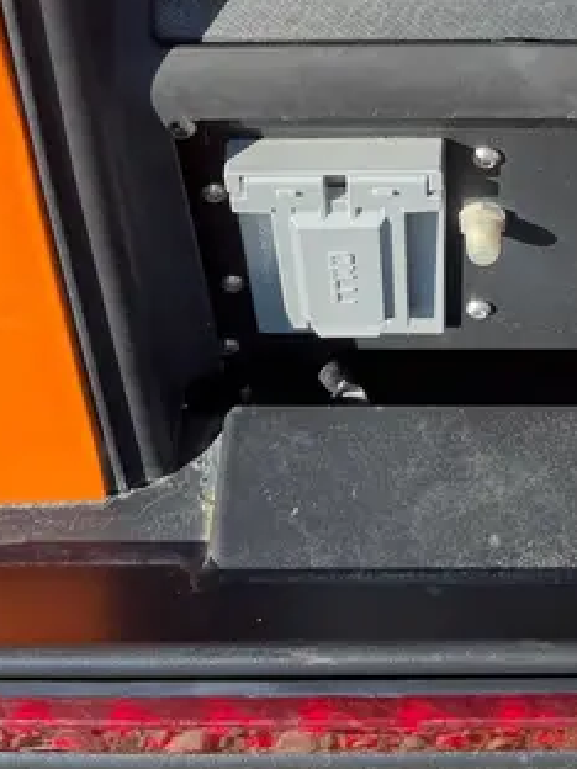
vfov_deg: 29.5
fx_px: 1356
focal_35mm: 61
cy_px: -6
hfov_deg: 23.5
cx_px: 503
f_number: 1.6
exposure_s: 1/1046
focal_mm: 5.1
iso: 50
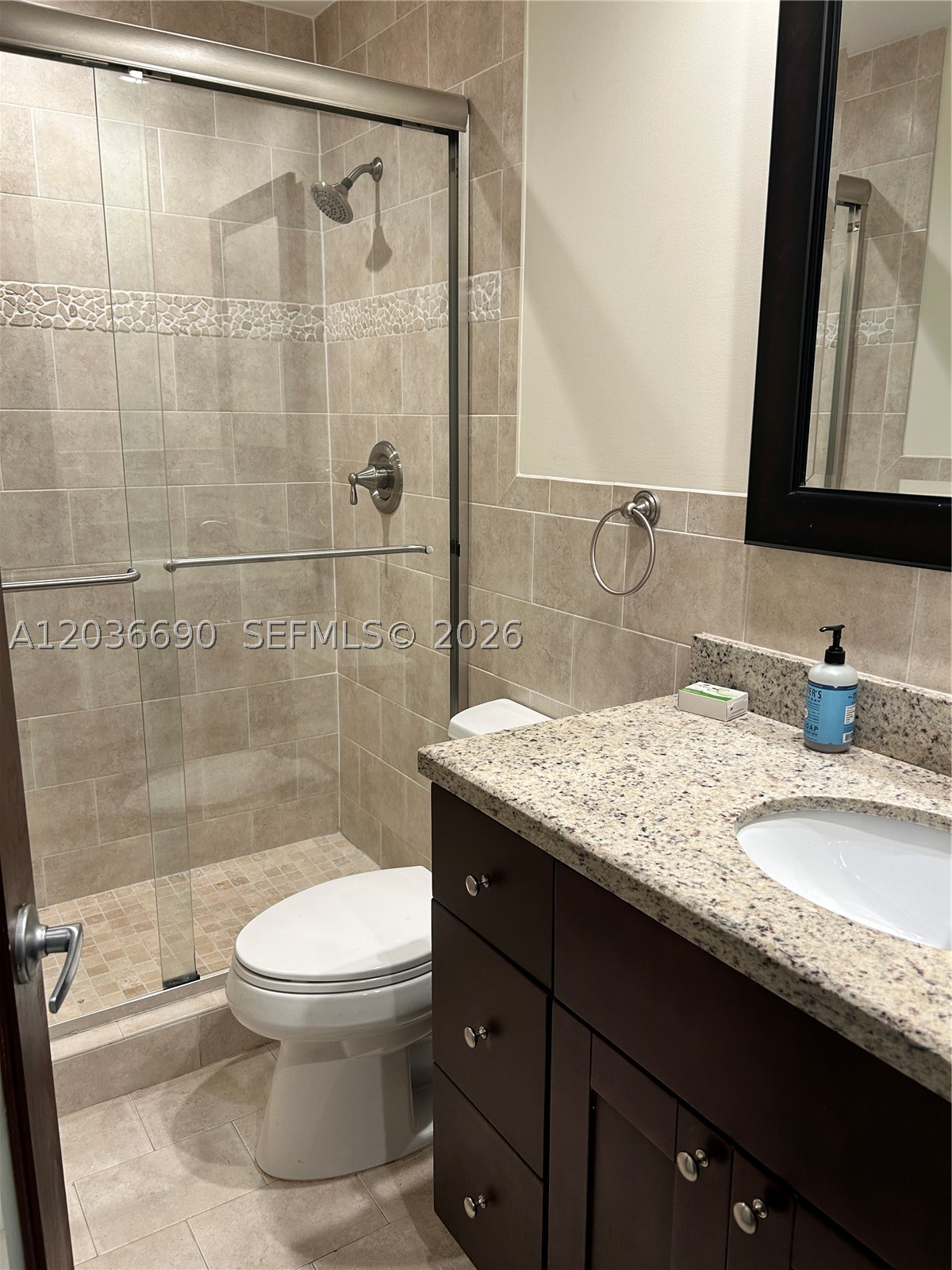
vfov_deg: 67.3
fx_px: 953
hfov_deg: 53.1
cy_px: 635
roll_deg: -0.4
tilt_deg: -13.2
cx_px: 476
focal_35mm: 26
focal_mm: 5.7
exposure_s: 1/60
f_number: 1.5
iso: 80
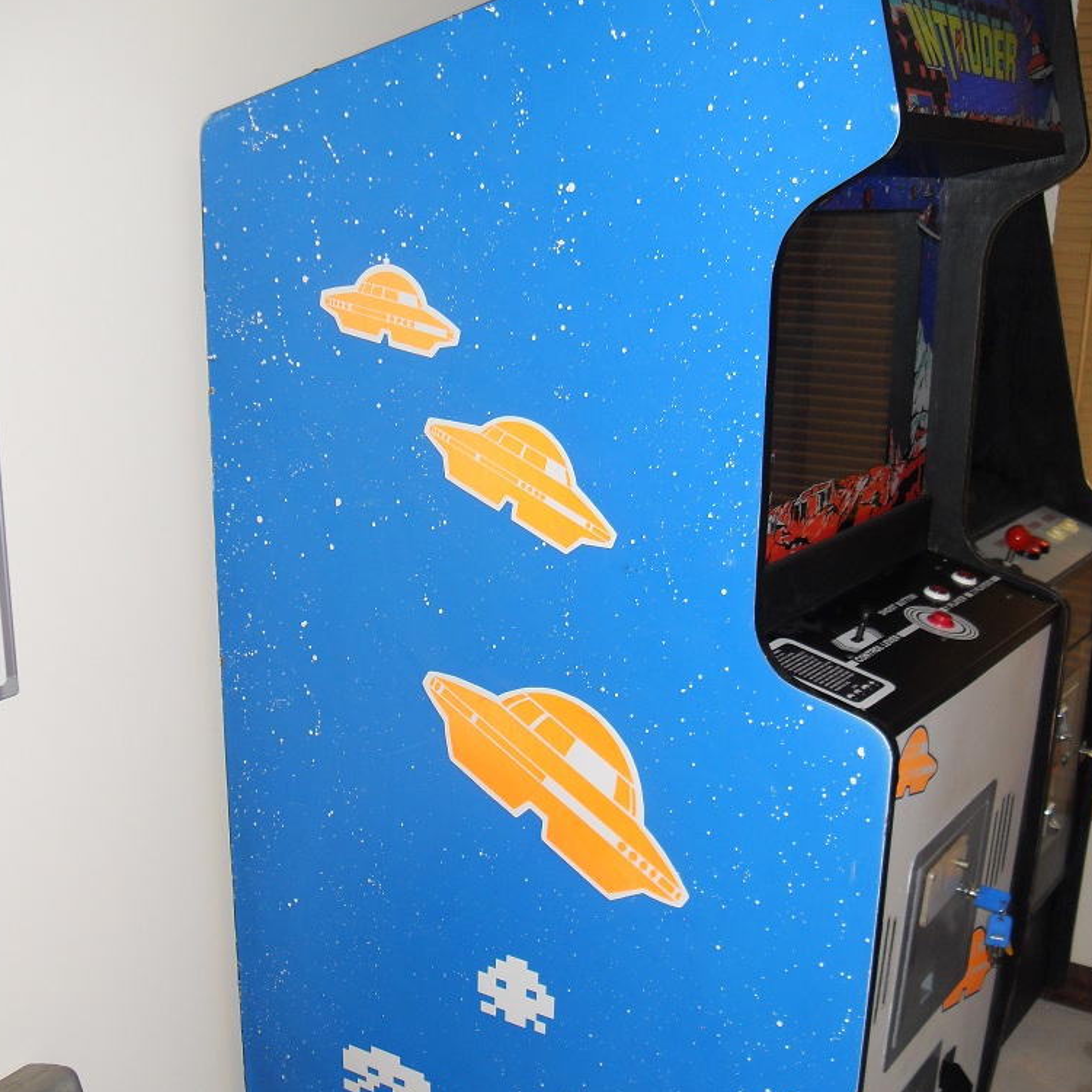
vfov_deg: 40.7
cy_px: 666
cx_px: 544
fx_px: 1463
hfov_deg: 40.9
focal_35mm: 41
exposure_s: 1/45
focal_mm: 6.3
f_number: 2.8
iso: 100
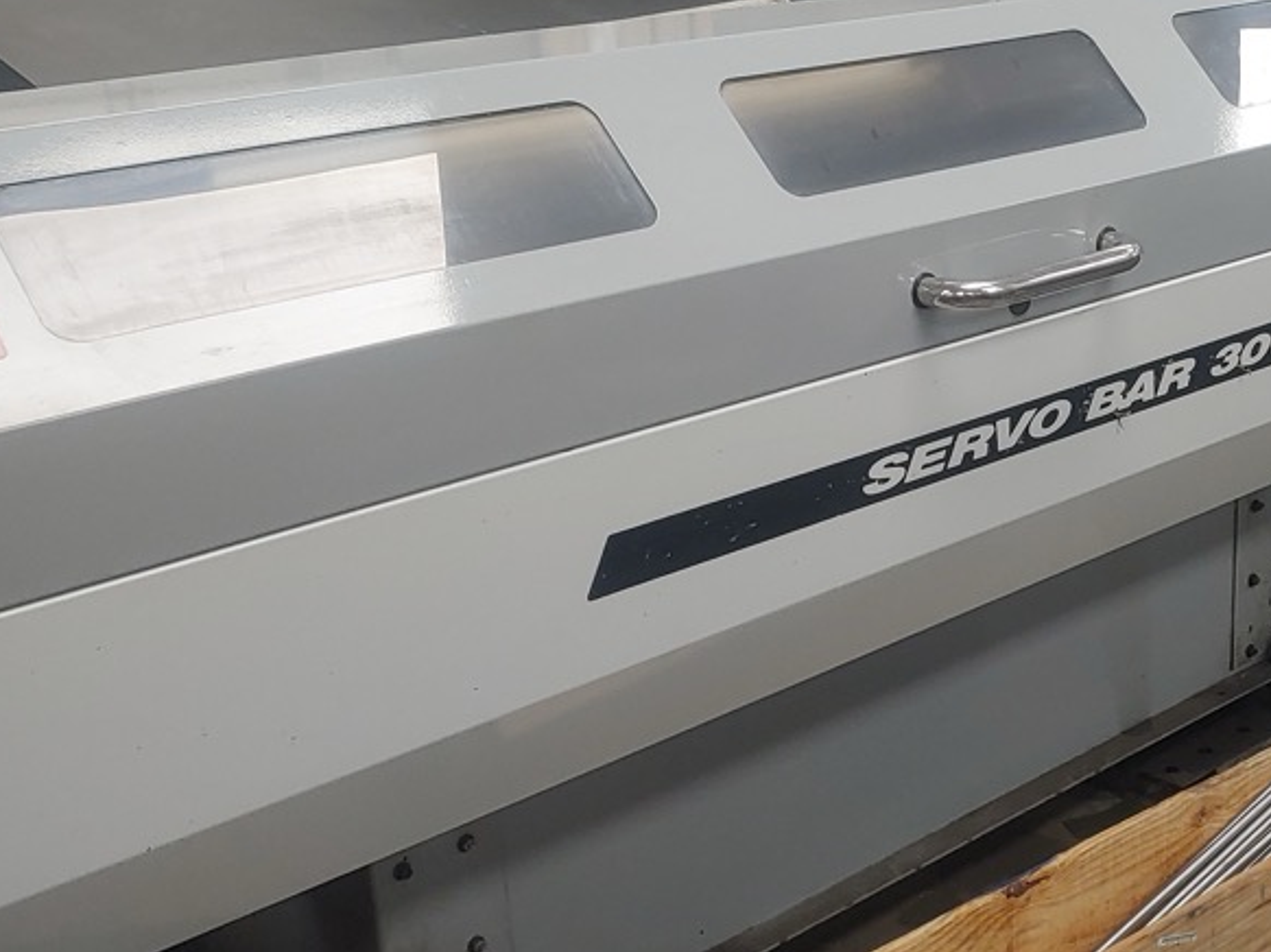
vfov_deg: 26.5
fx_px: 2019
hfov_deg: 33.7
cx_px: 1057
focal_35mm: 55
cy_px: 465
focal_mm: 4.23
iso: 50
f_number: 1.5
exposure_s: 1/60
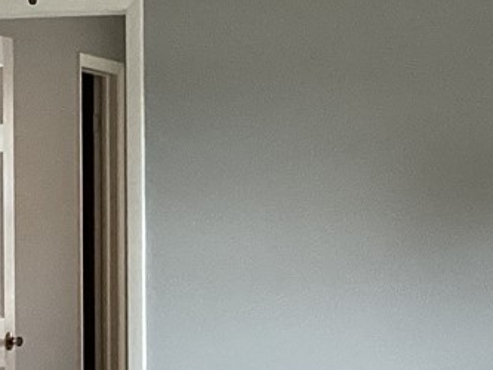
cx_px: -9
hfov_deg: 13.1
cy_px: 318
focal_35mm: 149
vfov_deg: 9.9
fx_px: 2123
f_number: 2.4
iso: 160
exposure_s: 1/60
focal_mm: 3.3
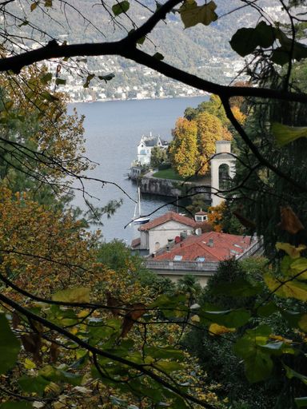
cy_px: 204
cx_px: 154
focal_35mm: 81
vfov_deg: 24.1
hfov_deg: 18.2
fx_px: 958
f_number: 2.4
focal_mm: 7.48
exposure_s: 1/347
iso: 50
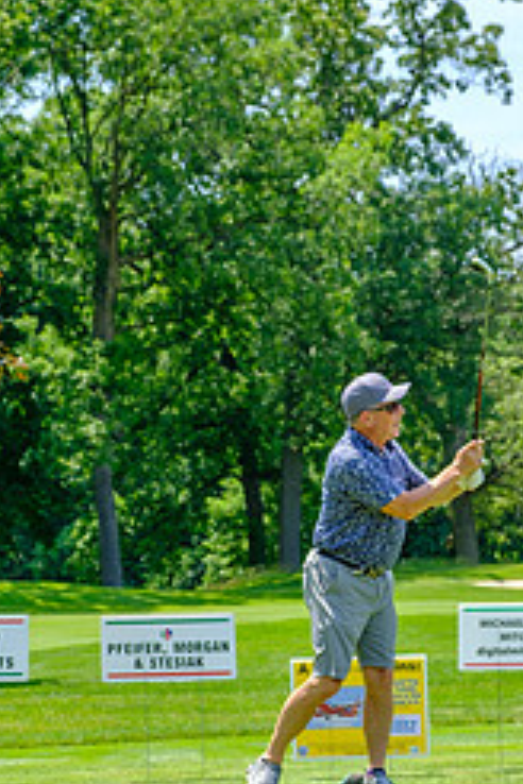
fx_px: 2549
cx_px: 370
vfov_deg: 17.4
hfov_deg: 11.7
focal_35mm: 117
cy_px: 567
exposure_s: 1/500
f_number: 5
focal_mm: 42.5
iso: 200
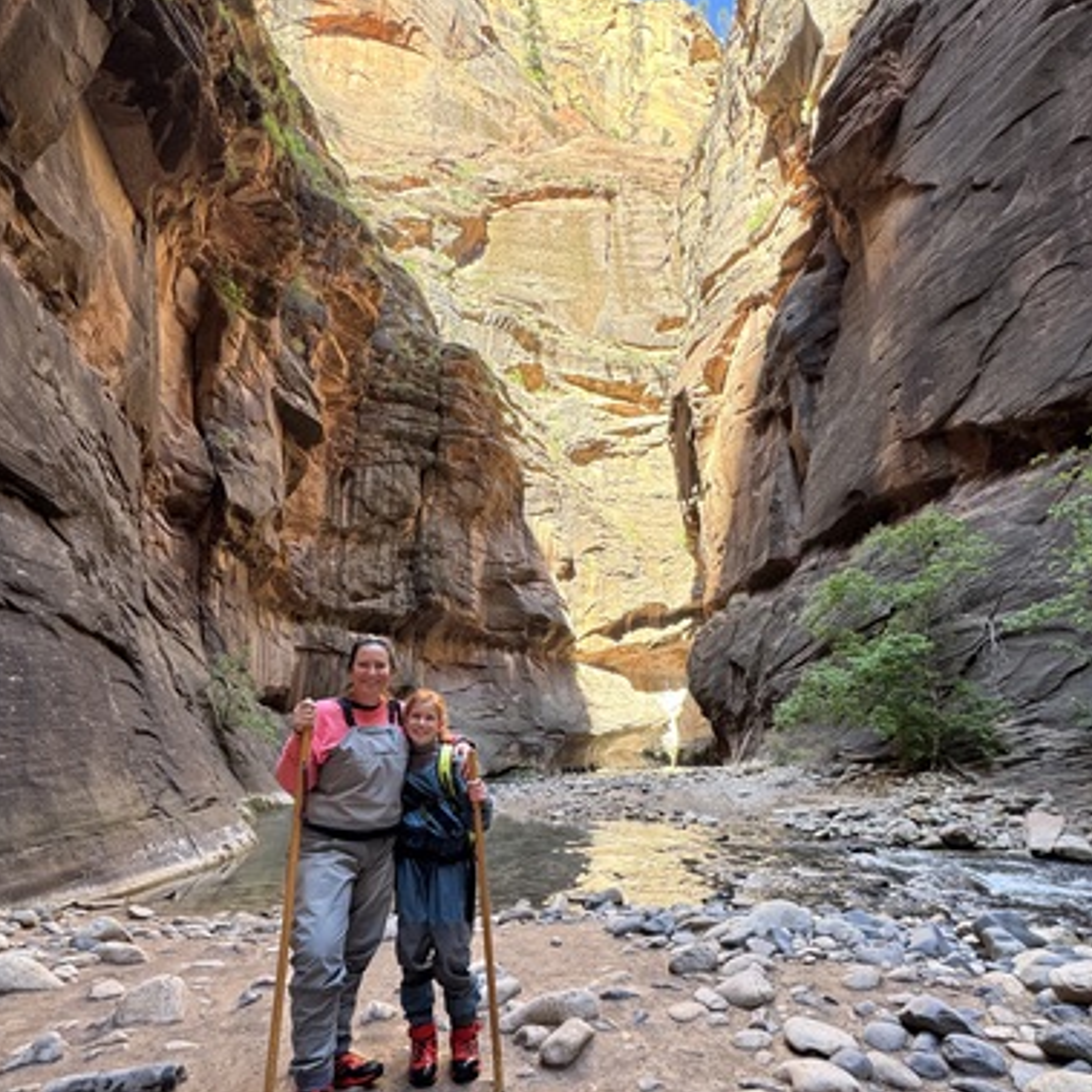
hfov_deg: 84.0
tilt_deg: +13.1
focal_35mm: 17
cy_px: 645
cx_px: 550
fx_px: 607
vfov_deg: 83.1
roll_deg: +0.2
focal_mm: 2.22
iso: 100
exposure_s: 1/99
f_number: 2.2
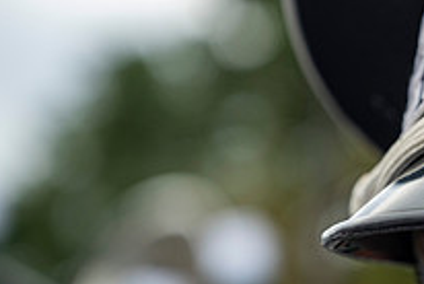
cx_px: 591
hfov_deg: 10.2
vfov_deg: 7.0
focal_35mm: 197
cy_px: 279
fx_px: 2324
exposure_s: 1/800
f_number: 4
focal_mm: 70
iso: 400
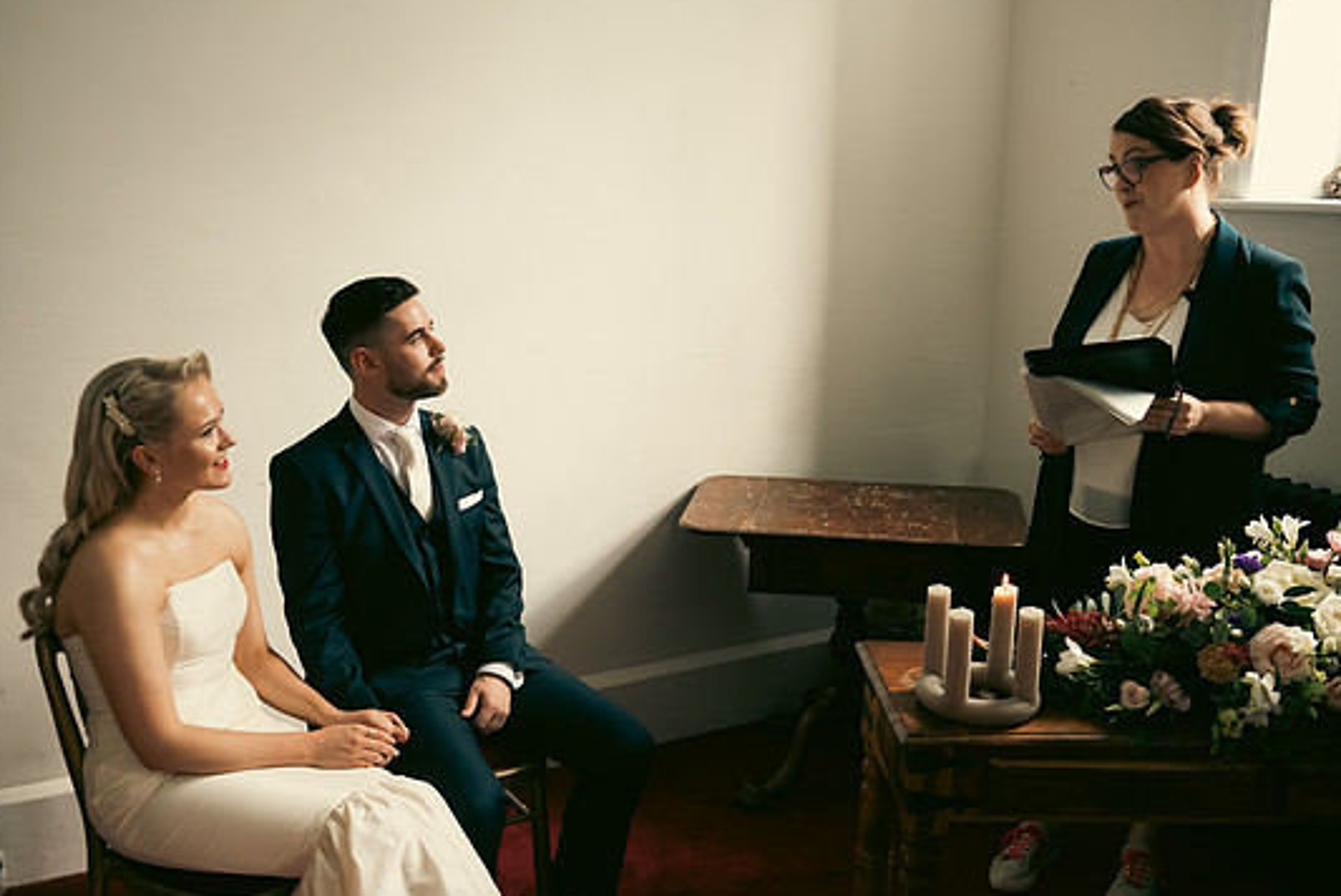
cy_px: 449
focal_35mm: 37
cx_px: 652
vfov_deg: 36.0
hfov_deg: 51.9
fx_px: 1379
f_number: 3.5
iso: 800
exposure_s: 1/160
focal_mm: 34
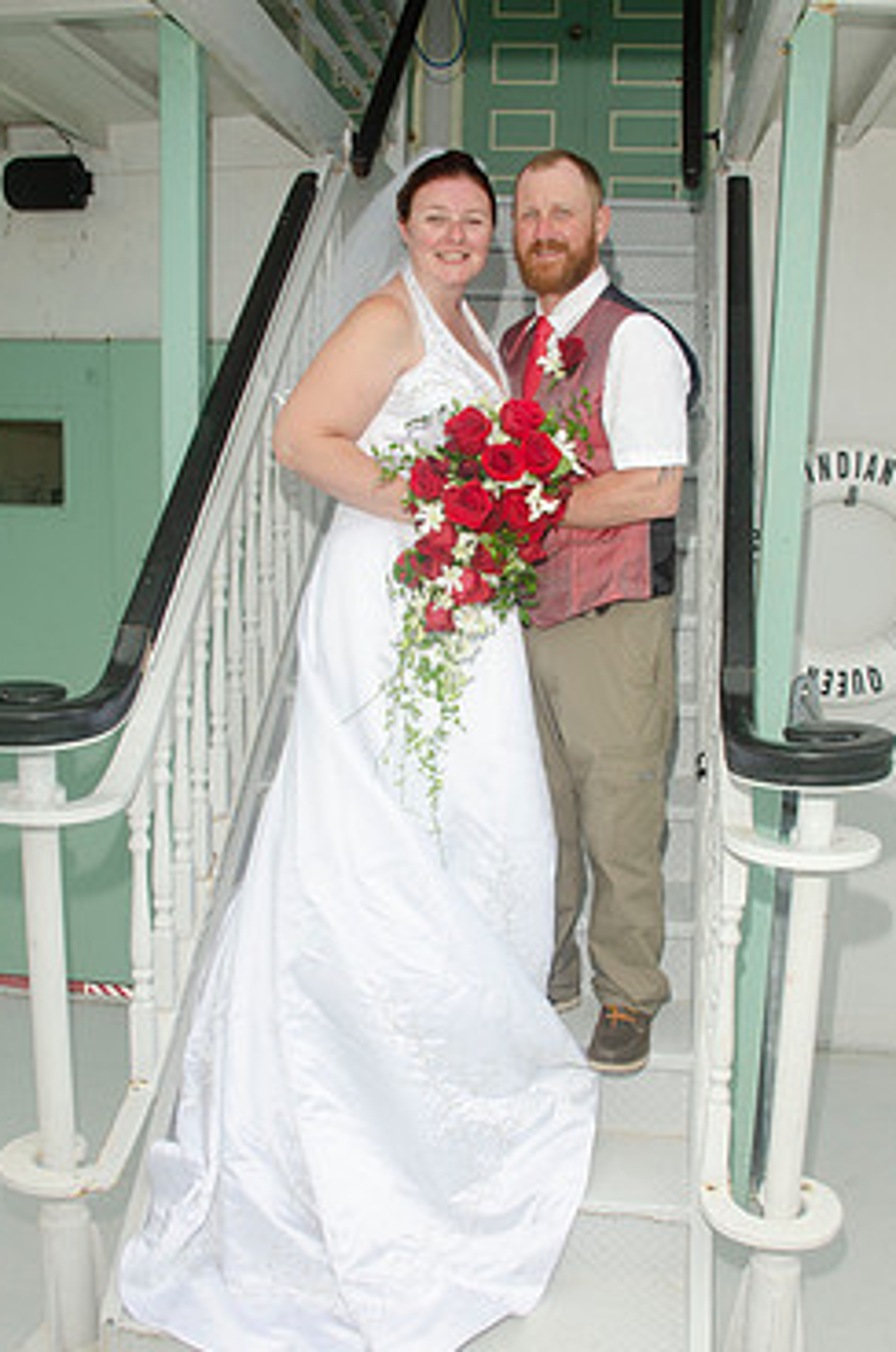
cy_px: 709
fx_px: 1237
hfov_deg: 39.7
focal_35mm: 33
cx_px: 525
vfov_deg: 57.3
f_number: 5.6
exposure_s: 1/250
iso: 100
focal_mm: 18
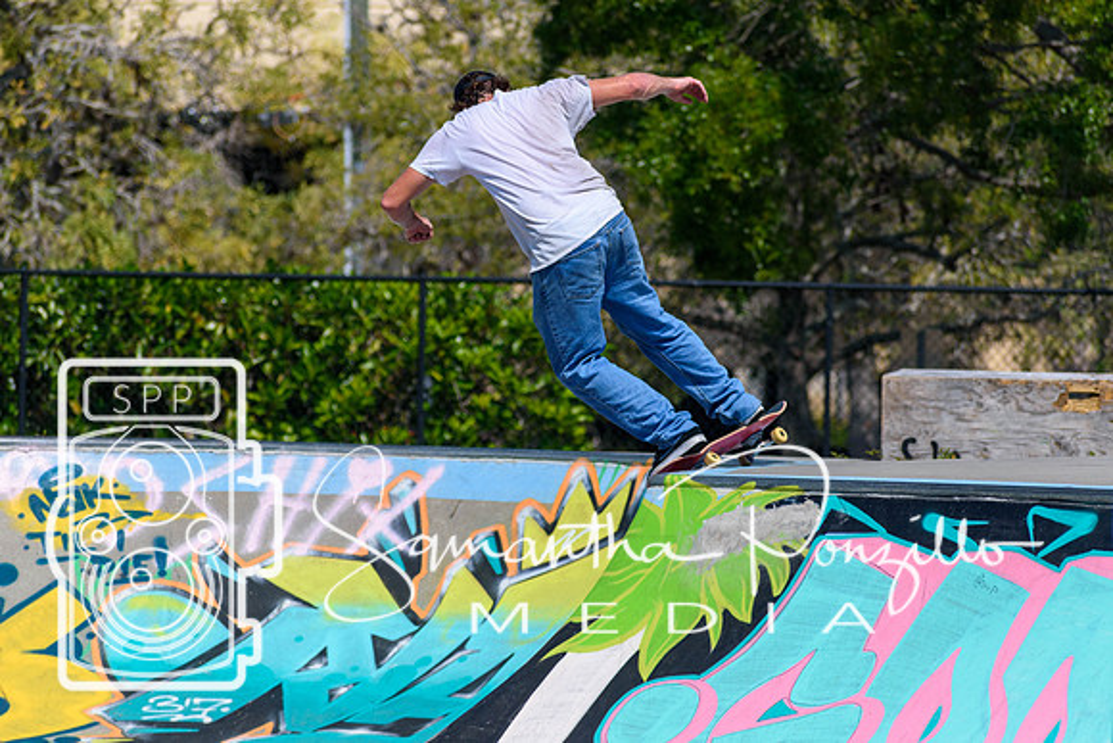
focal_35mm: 330
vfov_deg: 4.2
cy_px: 372
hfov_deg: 6.2
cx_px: 556
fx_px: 10204
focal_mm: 220
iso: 200
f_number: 5.6
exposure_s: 1/2000
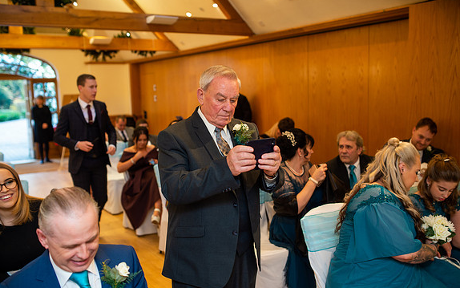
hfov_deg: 54.0
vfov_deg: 35.3
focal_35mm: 36
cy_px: 149
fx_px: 451
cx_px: 231
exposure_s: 1/100
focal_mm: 35
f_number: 2.5
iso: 640
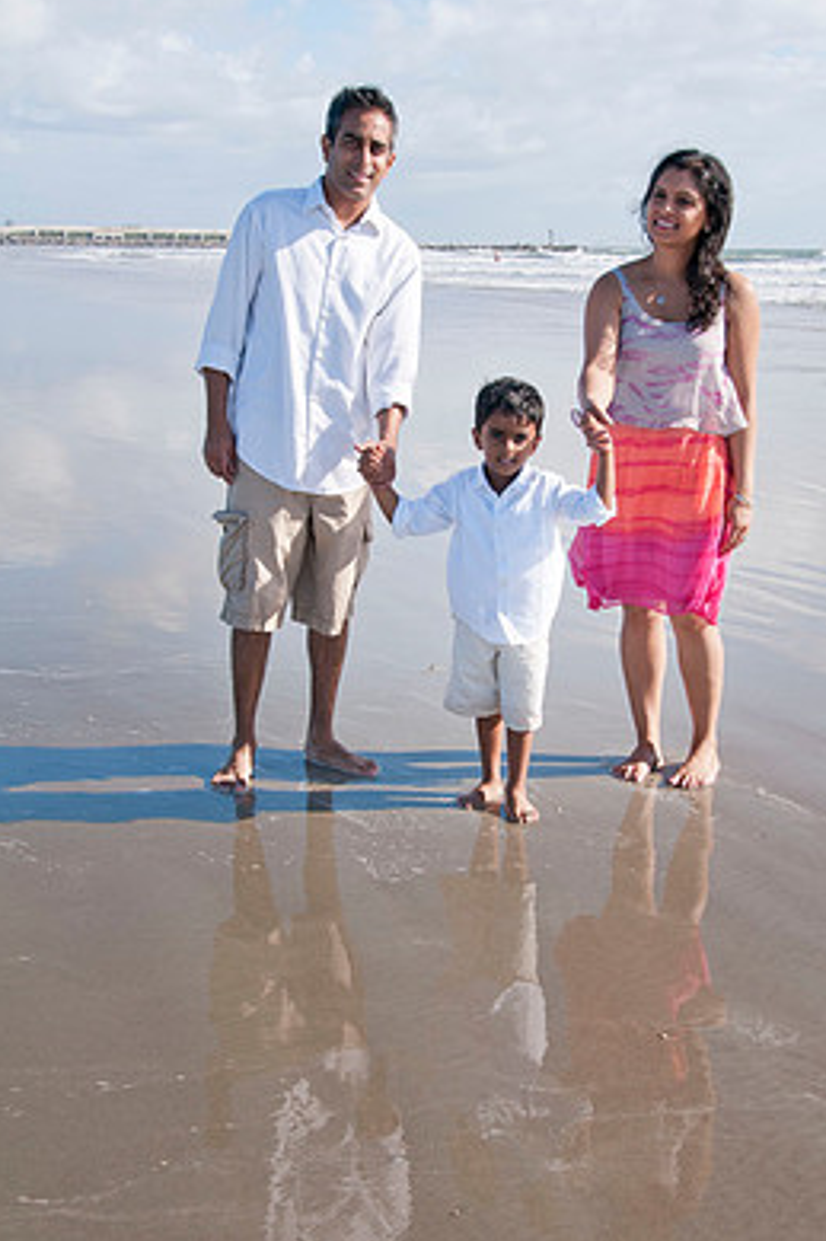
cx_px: 461
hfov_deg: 26.0
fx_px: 1791
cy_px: 641
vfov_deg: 38.2
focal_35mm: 52
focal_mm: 30
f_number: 11
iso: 100
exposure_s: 1/250
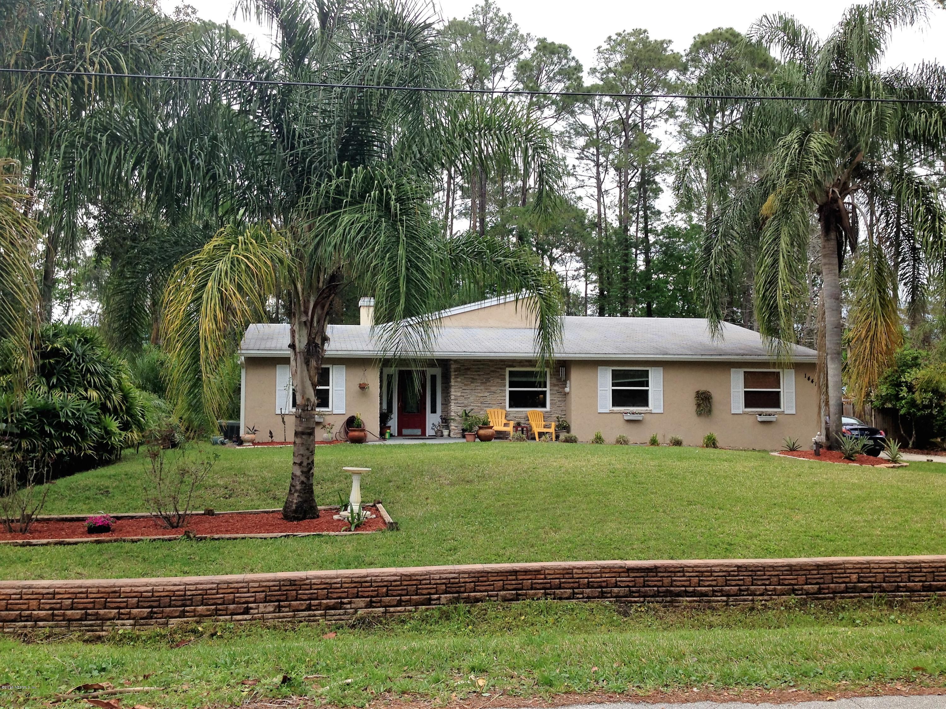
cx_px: 473
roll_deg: -0.3
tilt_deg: +1.5
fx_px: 902
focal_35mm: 33
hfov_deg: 55.4
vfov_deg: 42.9
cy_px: 354
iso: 50
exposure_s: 1/132
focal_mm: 4.12
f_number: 2.4
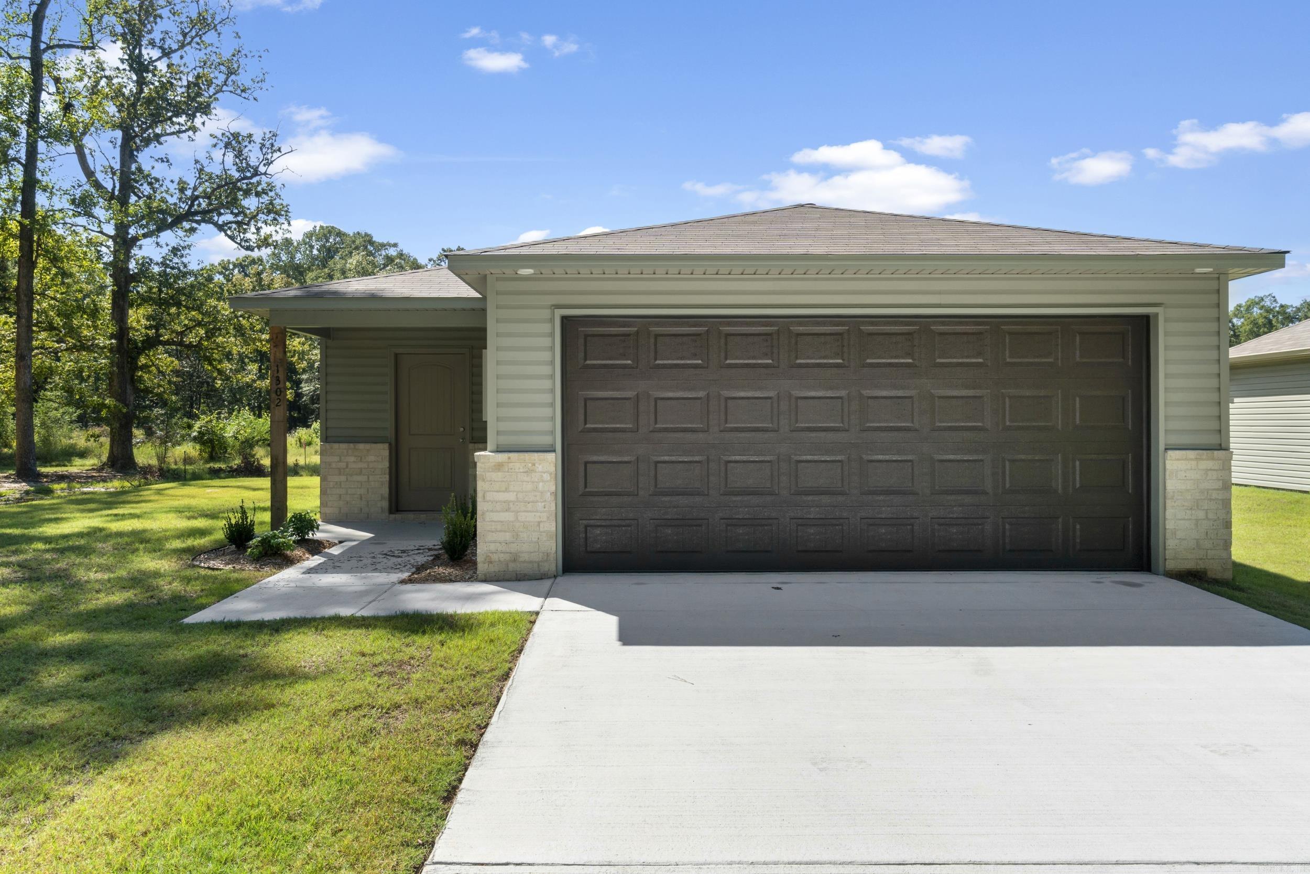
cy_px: 437
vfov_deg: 47.9
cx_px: 655
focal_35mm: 27
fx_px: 982
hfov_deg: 67.4
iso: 250
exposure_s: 1/400
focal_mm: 18
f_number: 9
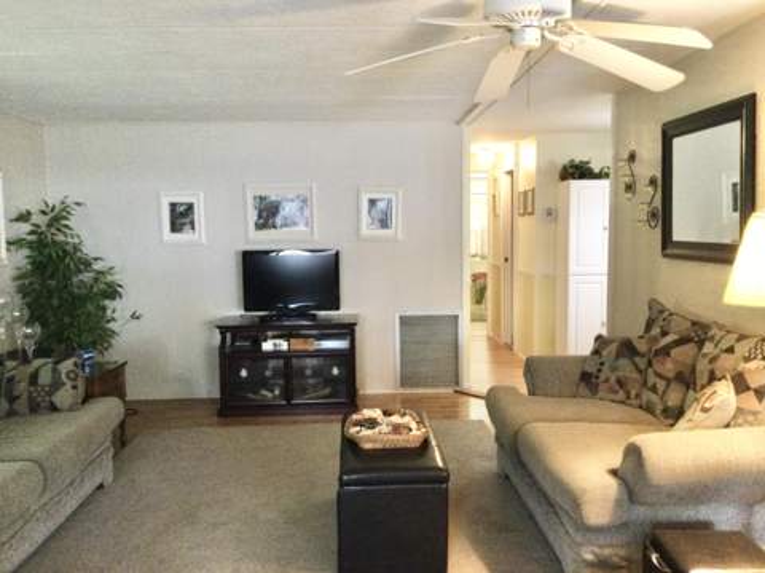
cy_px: 286
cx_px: 382
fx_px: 684
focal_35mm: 31
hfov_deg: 58.4
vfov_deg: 45.4
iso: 250
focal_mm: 3.3
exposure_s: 1/15
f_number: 2.4
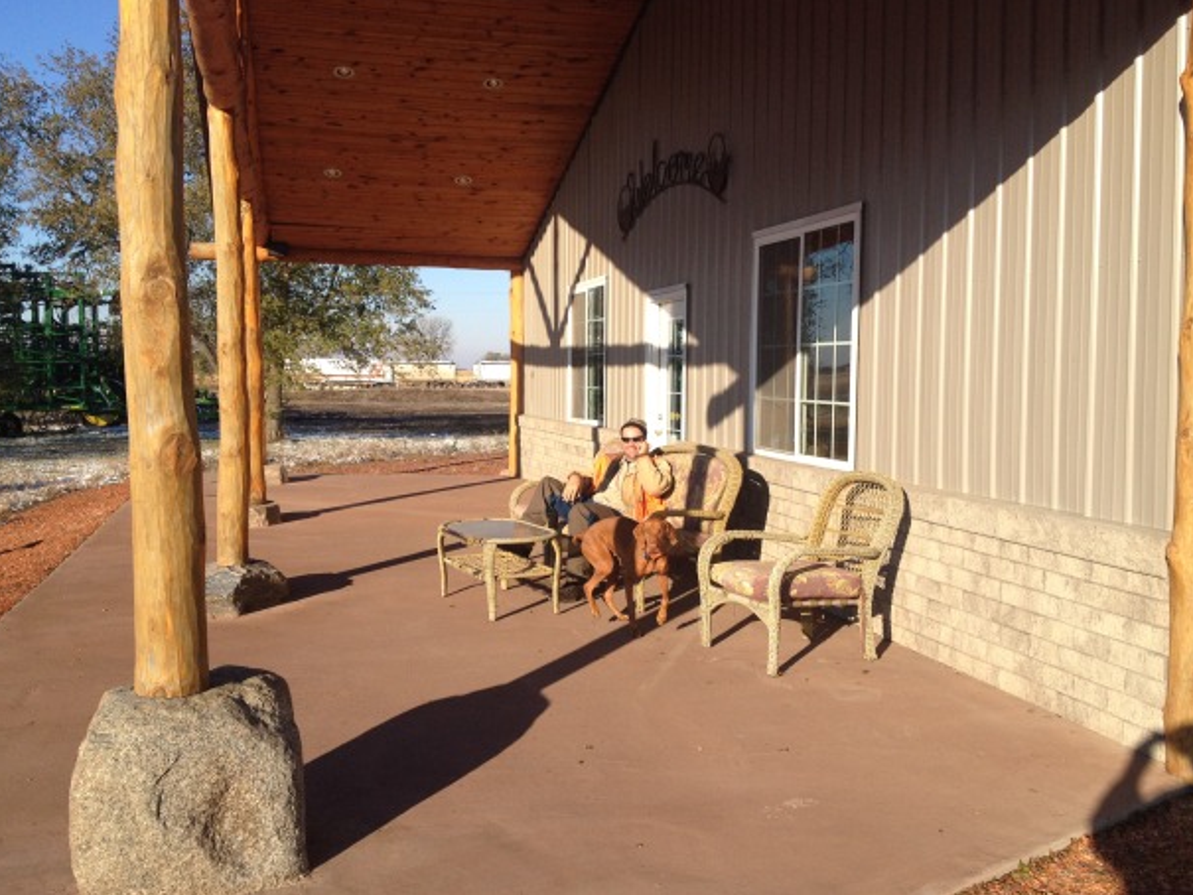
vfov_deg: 38.7
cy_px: 457
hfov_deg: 50.1
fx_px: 1275
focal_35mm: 37
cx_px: 576
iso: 50
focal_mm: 4.28
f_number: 2.4
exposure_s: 1/1381
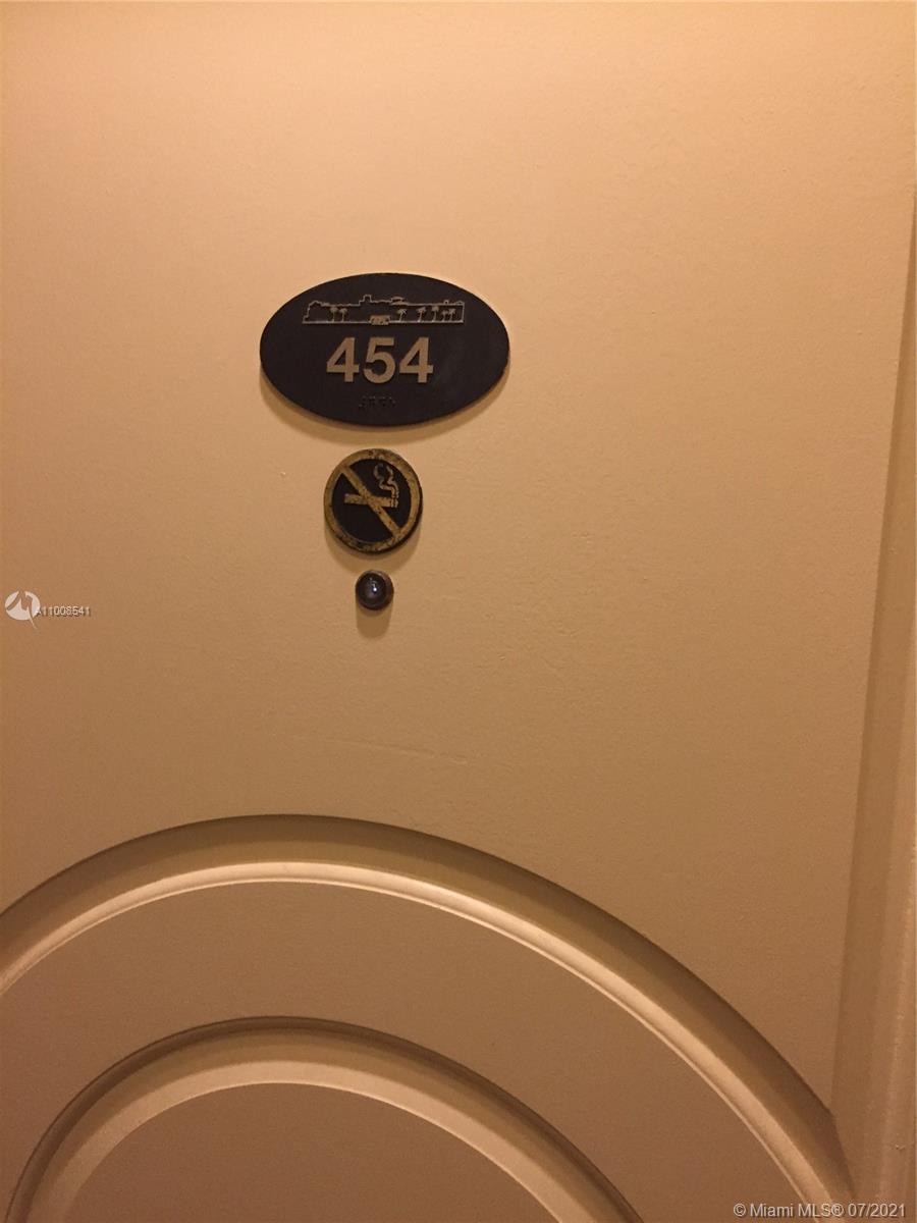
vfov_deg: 61.7
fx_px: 1024
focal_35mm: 29
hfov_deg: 48.2
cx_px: 458
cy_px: 612
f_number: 2.2
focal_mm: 4.15
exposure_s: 1/30
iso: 160
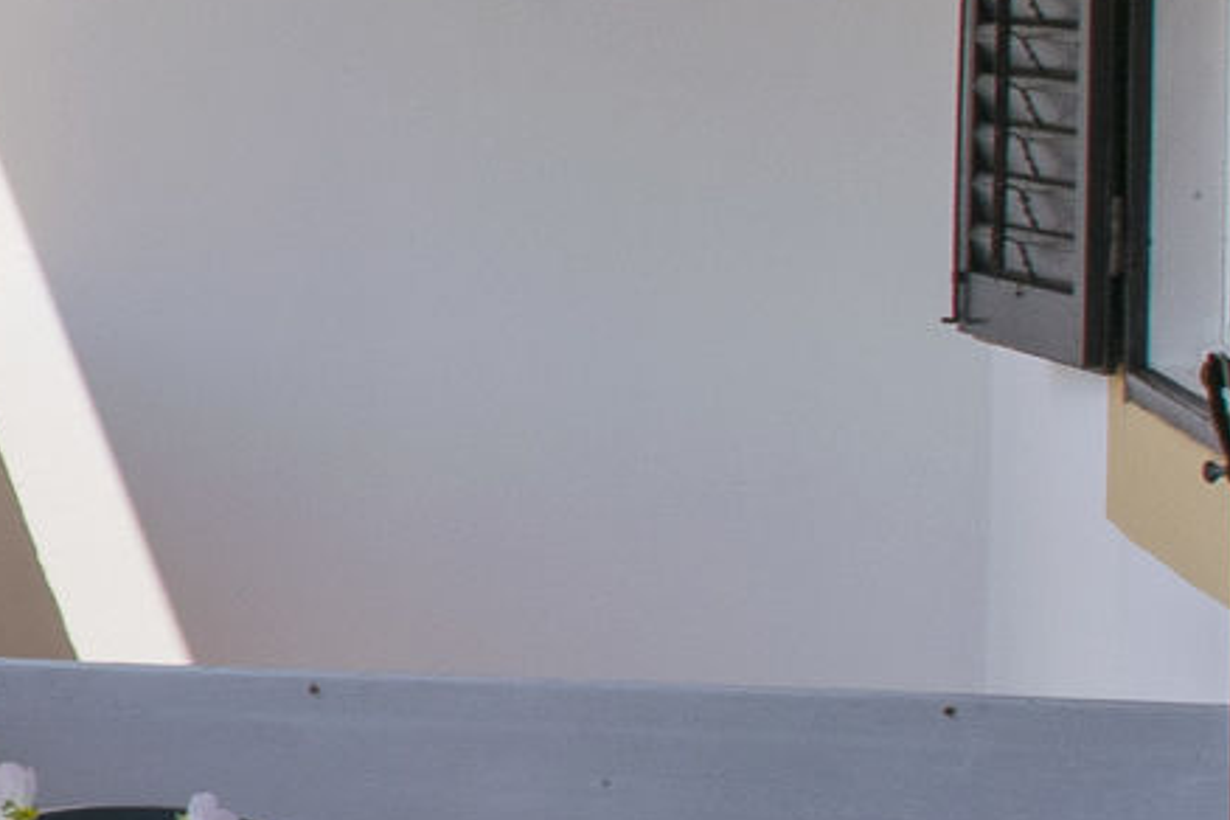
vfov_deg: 7.1
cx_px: -2443
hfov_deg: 8.8
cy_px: 108
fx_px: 6559
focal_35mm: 192
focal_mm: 20
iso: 100
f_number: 7.1
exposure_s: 1/320
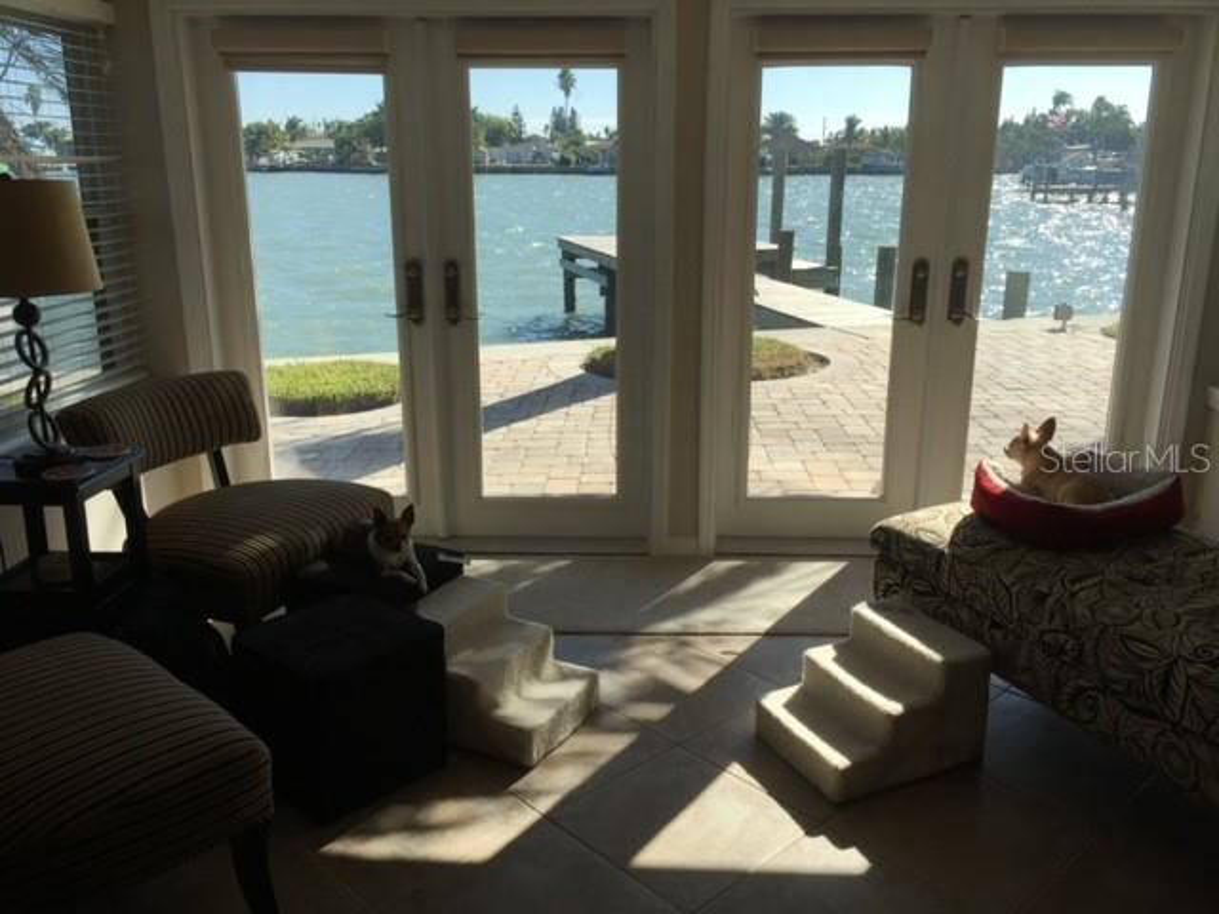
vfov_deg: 48.2
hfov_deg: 61.7
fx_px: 1021
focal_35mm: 29
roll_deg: -1.1
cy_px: 457
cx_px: 610
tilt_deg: -16.0
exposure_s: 1/1276
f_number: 2.2
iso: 32
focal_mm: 4.15
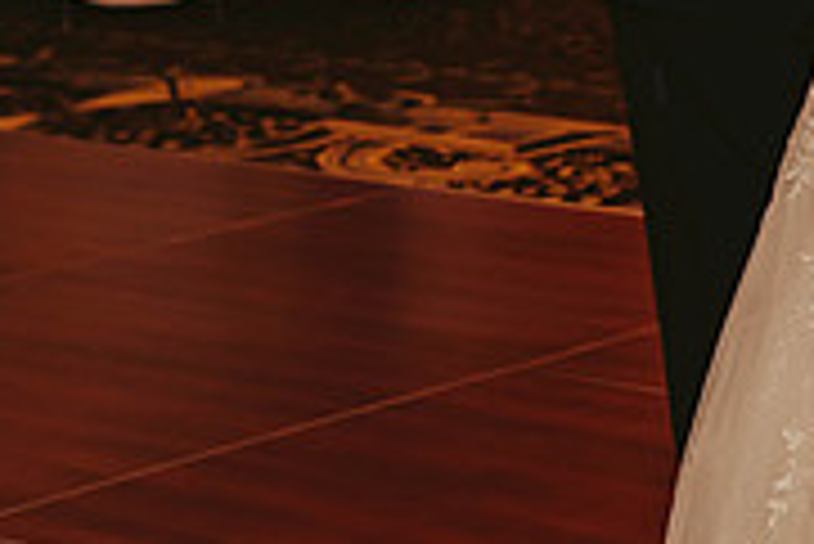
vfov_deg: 8.5
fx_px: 3621
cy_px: -79
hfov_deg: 12.6
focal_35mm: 160
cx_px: 935
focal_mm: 50
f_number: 2.5
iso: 800
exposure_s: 1/125
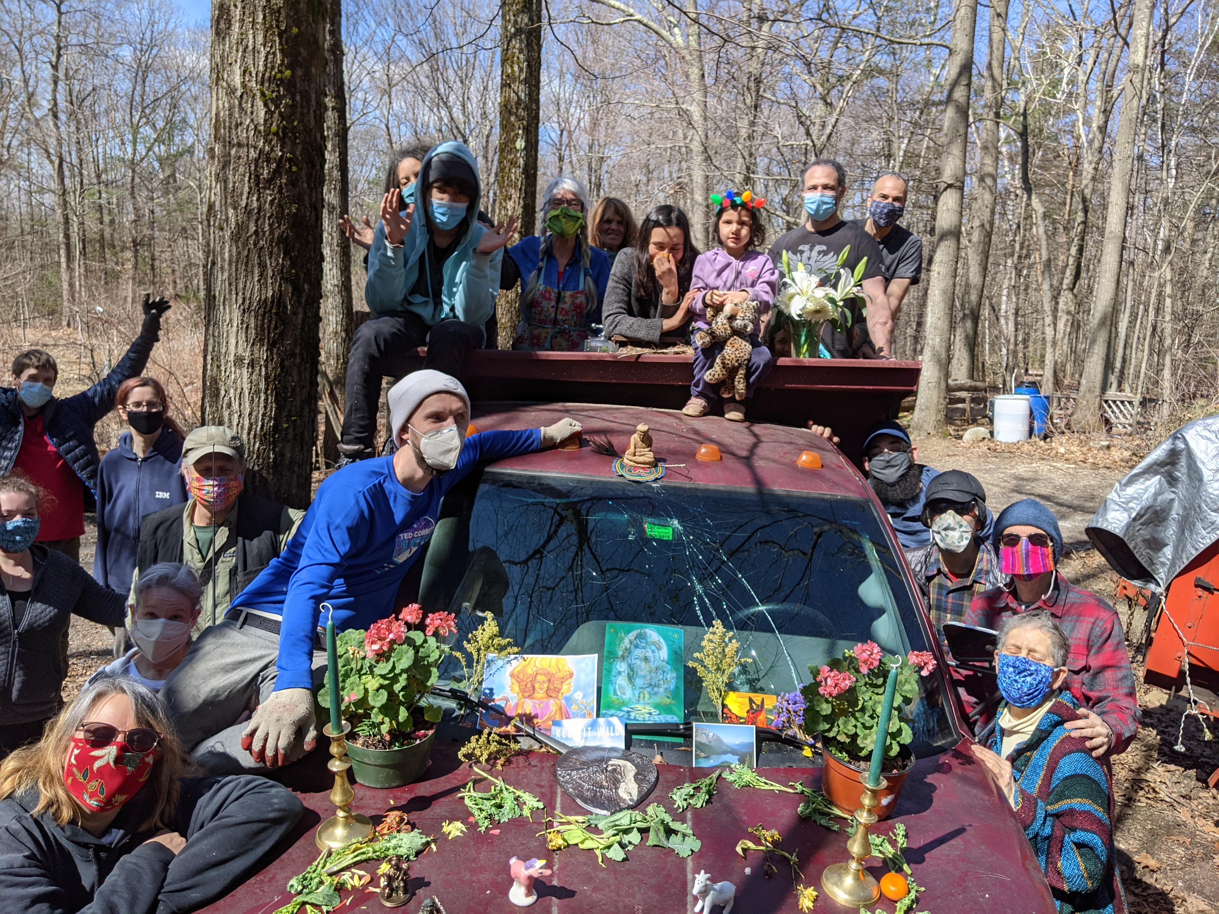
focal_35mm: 27
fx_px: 951
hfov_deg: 65.3
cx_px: 610
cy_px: 457
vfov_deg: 51.4
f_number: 1.8
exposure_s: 1/2347
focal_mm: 4.44
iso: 56
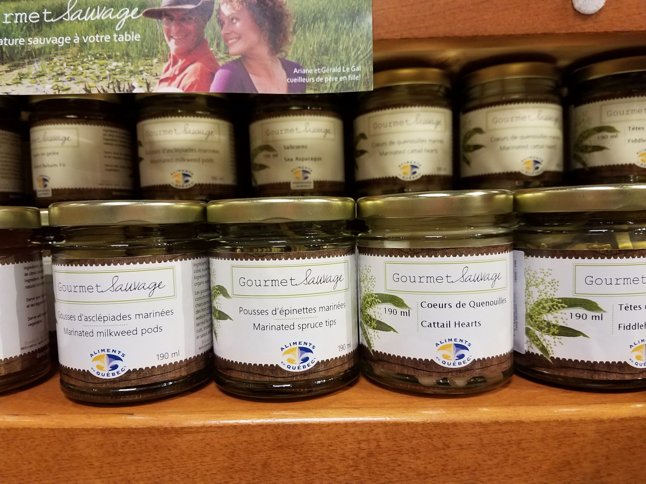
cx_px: 323
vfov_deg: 53.1
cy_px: 242
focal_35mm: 26
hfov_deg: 67.3
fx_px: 485
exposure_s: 1/60
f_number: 1.7
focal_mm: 4.2
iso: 100
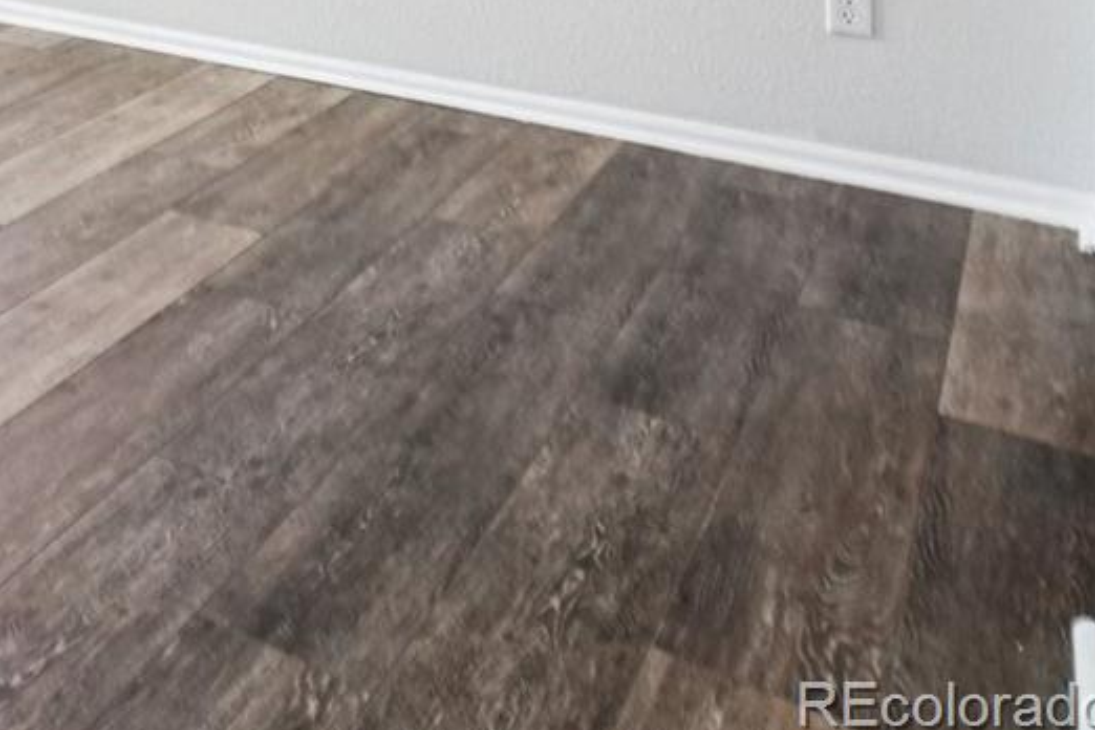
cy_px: -369
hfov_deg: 28.3
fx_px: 1399
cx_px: -541
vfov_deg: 23.4
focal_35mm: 46
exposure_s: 1/13
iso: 400
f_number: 8
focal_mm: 10
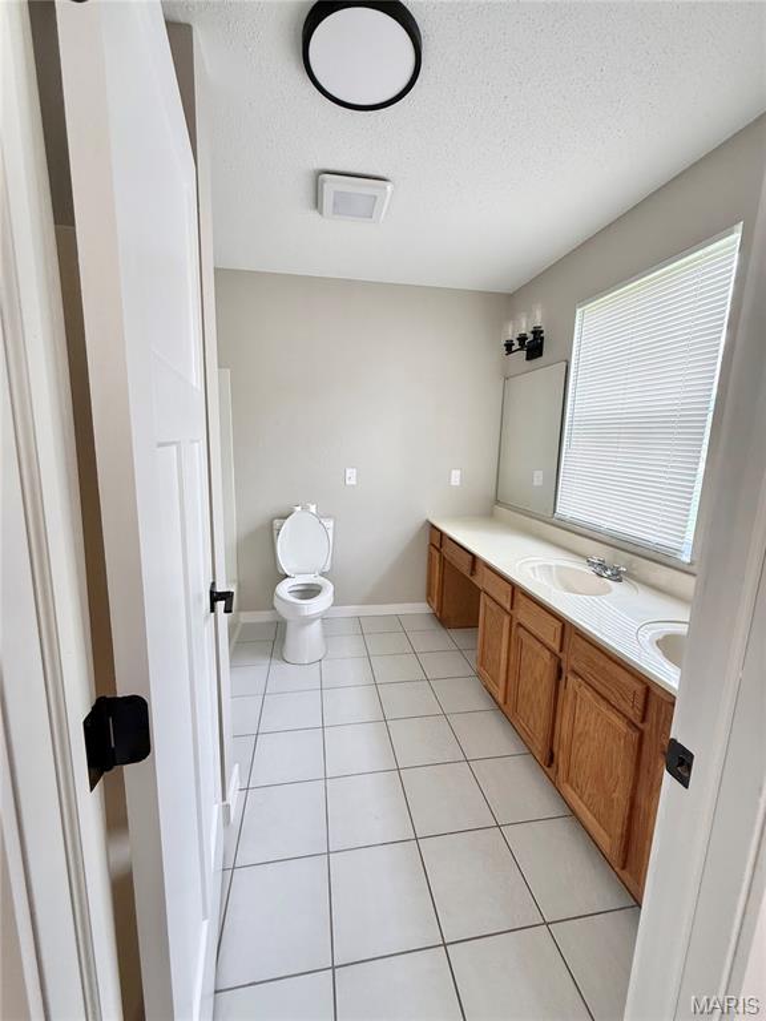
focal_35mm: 14
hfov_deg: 85.7
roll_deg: -2.4
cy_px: 510
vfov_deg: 102.1
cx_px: 383
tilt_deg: -9.8
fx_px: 413
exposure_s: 1/99
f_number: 2.2
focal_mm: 2.22
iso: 250
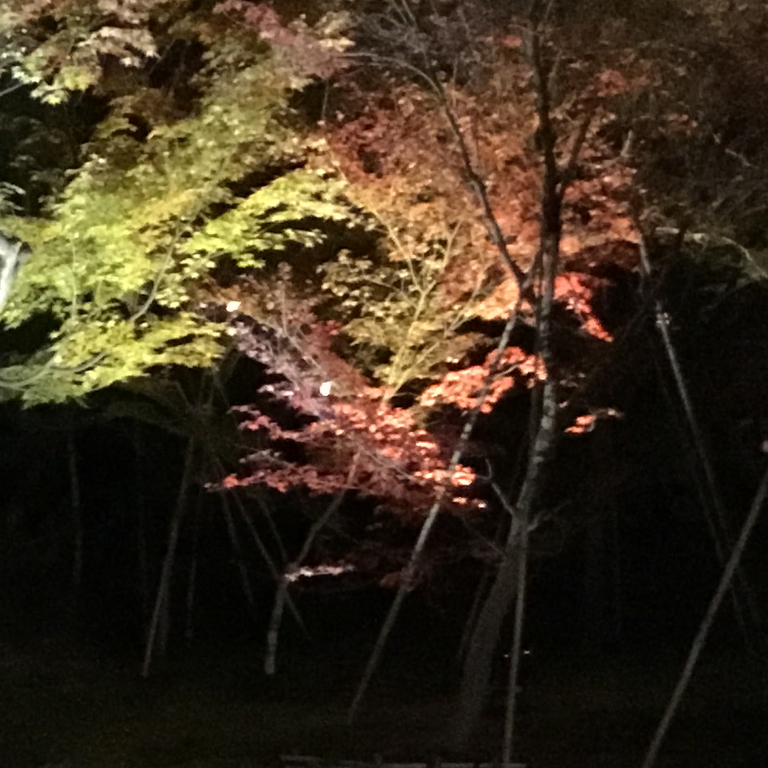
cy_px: 702
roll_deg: +2.8
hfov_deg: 14.6
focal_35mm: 110
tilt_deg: -1.8
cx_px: -435
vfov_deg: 15.6
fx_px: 2761
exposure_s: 1/15
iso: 800
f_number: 2.4
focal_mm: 3.3
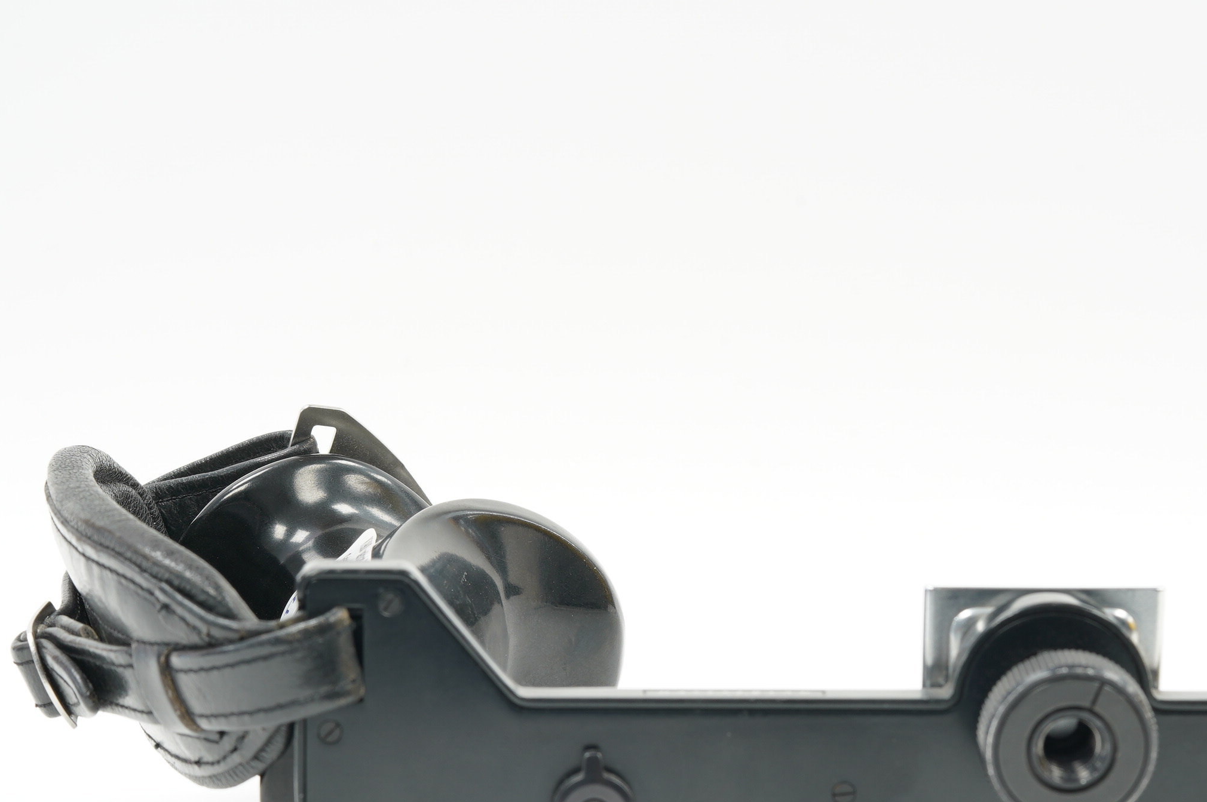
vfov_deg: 10.2
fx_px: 4489
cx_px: 723
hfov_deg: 15.3
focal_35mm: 134
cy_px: 578
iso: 200
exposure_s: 1/1.25
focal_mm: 90
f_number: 13
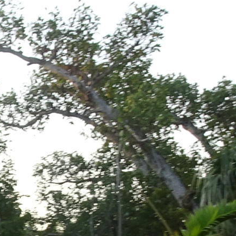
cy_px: 361
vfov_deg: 11.5
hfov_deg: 11.3
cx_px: -181
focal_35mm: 145
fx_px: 1118
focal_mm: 4.1
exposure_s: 1/50
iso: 80
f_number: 3.5
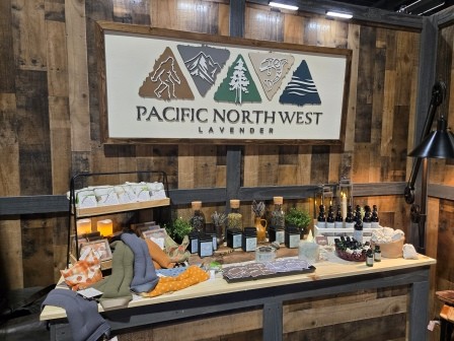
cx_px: 227
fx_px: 302
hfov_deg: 73.9
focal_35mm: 23
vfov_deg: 58.9
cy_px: 170
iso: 200
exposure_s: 1/51
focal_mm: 5.4
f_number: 1.8
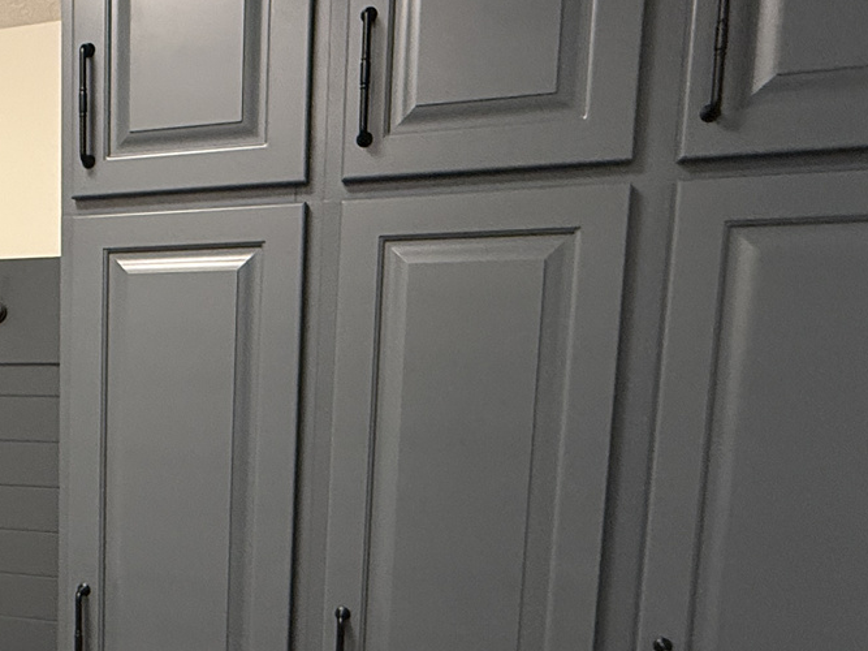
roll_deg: +1.5
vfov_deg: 32.9
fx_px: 1078
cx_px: -40
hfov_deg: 38.0
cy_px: 495
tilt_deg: -8.5
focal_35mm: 43
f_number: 2.2
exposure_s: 1/60
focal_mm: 2.22
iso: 400
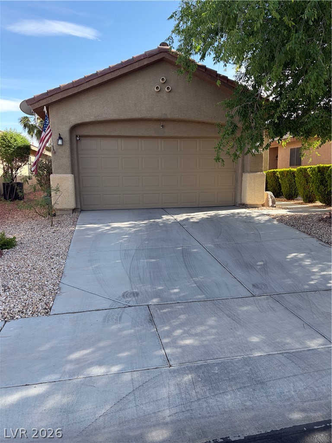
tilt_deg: -7.2
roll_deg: -0.1
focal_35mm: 26
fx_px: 332
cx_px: 166
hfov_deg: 53.1
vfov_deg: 67.3
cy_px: 222
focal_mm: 5.96
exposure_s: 1/1081
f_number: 1.6
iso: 50
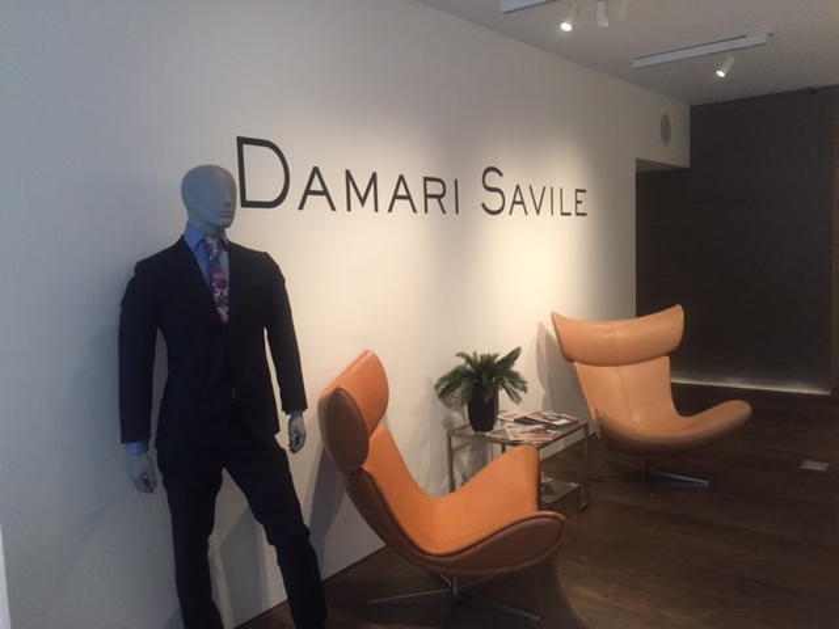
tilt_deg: -5.6
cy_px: 314
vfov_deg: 48.2
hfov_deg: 61.7
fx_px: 703
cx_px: 420
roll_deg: +1.1
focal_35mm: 29
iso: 200
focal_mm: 4.15
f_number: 2.2
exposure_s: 1/30
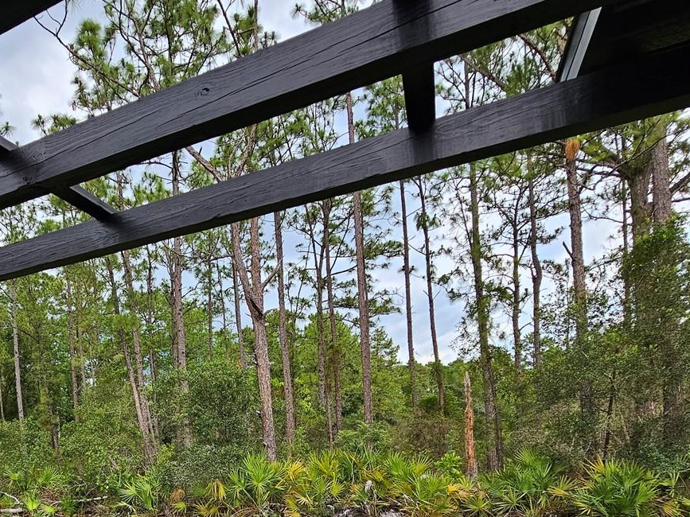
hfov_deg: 67.9
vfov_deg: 50.9
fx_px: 478
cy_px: 456
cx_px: 189
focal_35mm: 24
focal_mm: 2.2
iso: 100
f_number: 2.2
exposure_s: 1/207
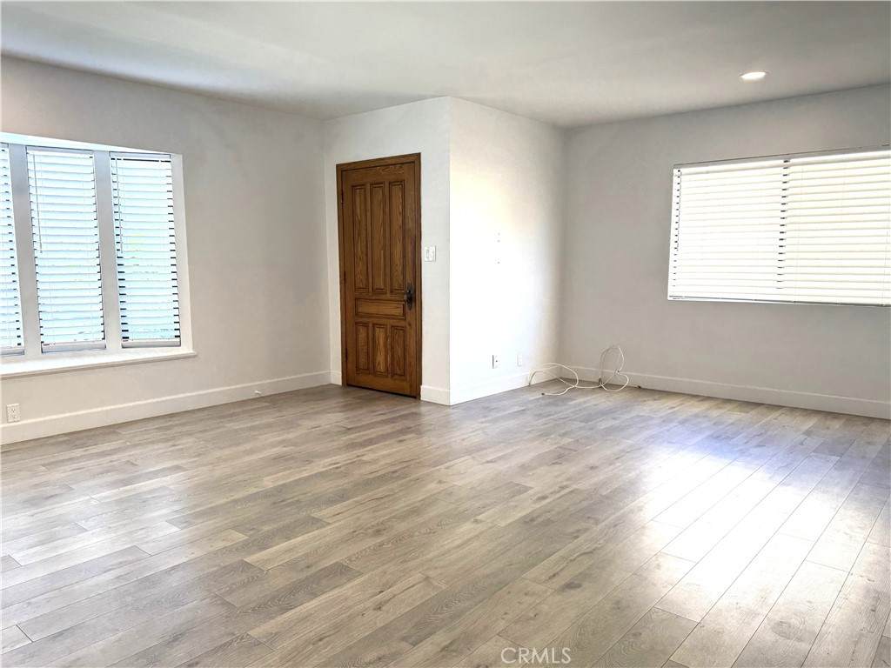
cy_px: 334
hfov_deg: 71.6
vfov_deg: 56.8
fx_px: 618
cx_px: 446
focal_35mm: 24
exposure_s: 1/166
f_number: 1.78
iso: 100
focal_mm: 6.76
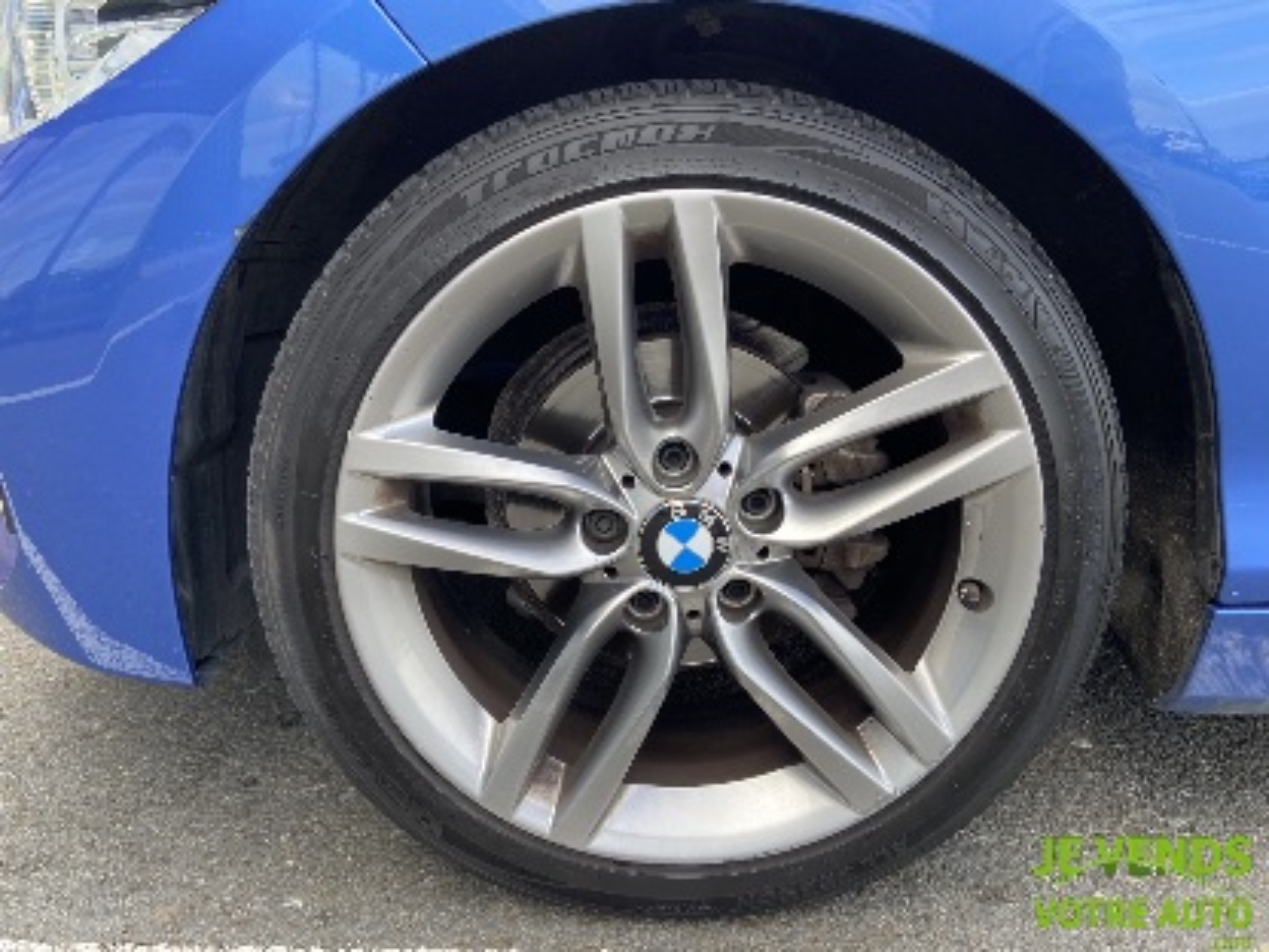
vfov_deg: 53.1
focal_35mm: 26
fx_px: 953
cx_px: 634
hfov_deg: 67.3
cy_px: 476
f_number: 1.8
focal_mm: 4.25
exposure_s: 1/122
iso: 50
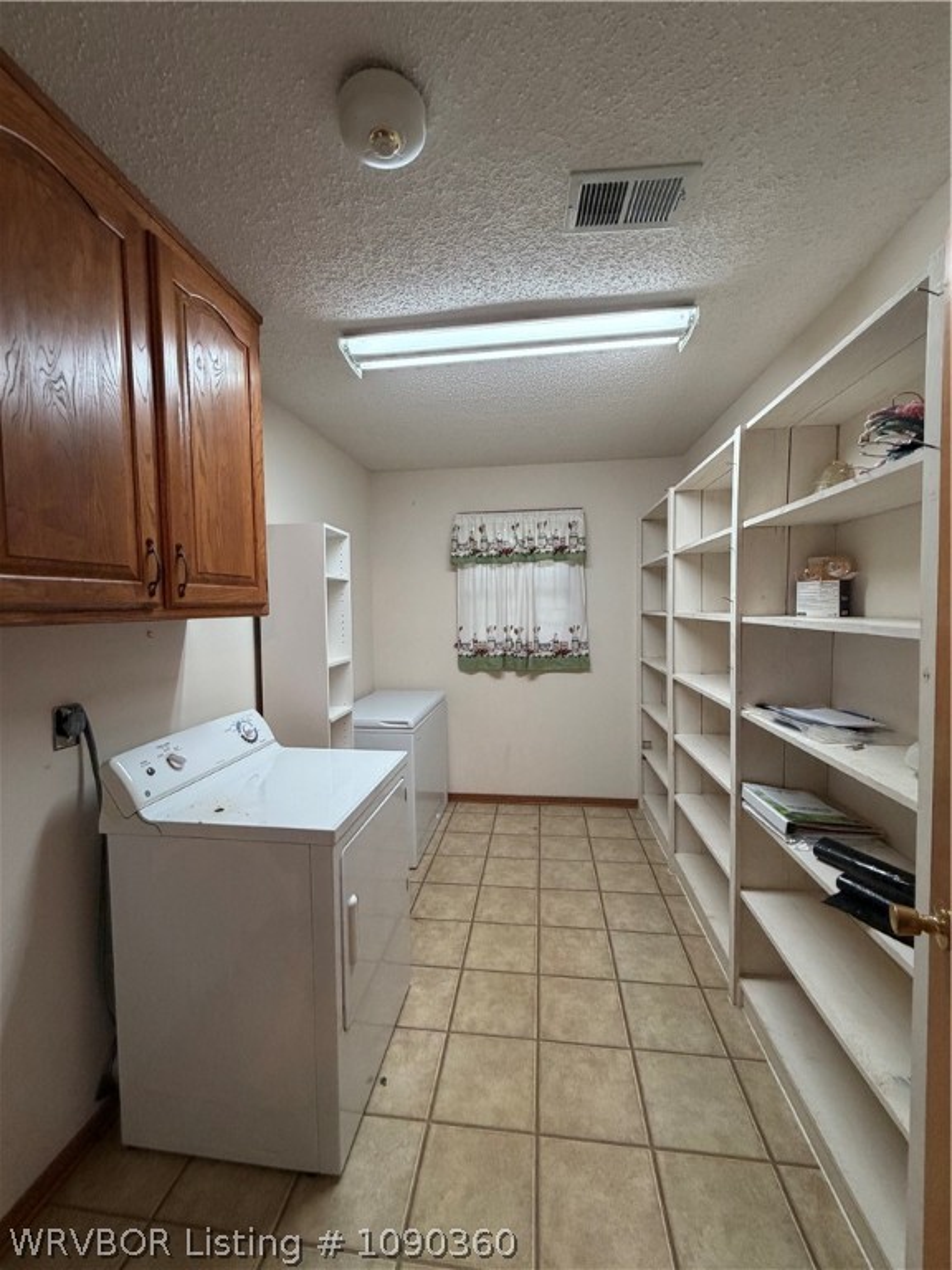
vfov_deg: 102.1
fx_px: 513
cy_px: 635
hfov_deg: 85.7
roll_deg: +1.0
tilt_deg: -2.9
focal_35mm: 14
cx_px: 476
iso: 320
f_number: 2.2
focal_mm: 2.22
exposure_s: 1/120
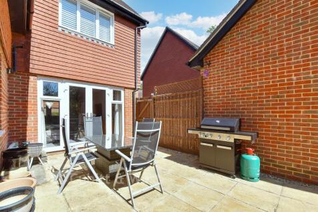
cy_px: 106
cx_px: 159
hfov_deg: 100.4
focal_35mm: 15
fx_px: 132
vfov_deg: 77.3
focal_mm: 10
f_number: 8
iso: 160
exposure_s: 1/250
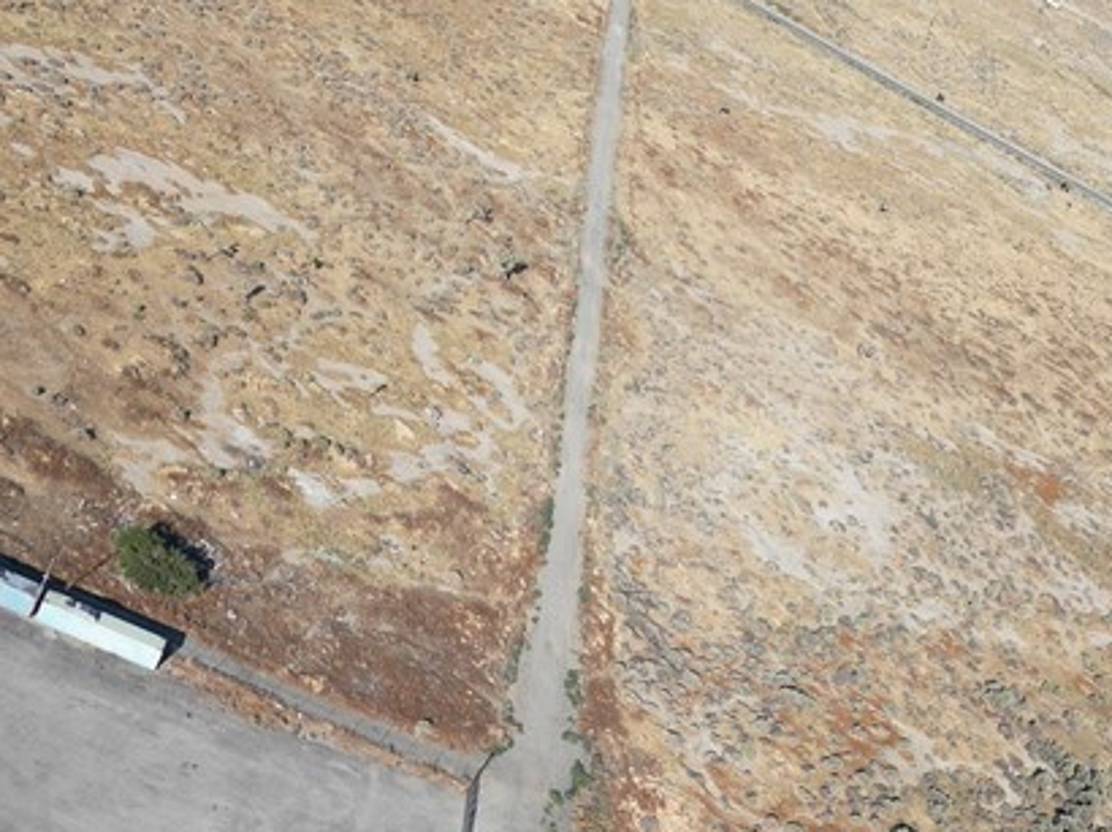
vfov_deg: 23.4
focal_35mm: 60
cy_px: 818
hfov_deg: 32.2
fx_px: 1926
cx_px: 556
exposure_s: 1/2500
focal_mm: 6.72
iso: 100
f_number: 1.7
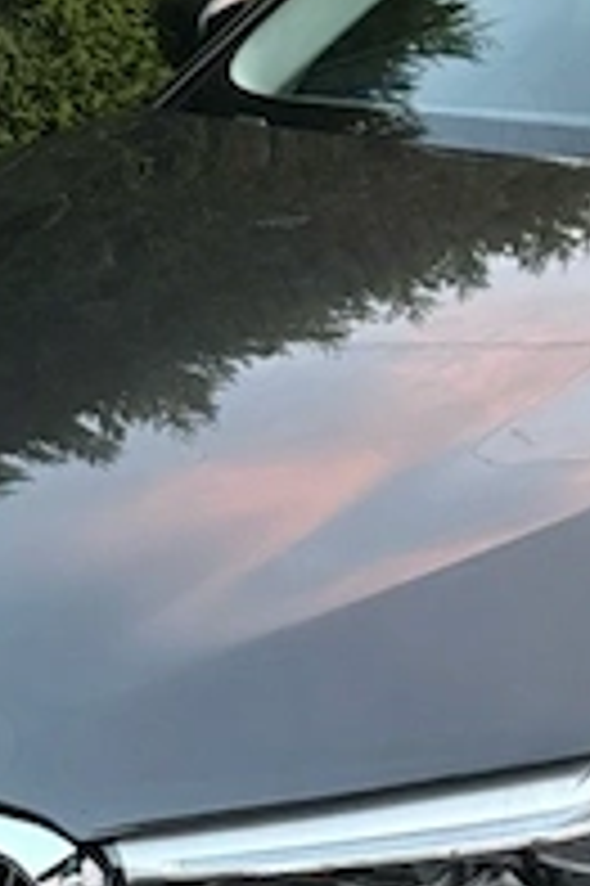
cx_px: 608
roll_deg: +1.0
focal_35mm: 110
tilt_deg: -14.2
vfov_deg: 18.6
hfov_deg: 12.3
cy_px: 324
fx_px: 2709
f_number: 1.6
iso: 500
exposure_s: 1/47
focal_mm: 5.96
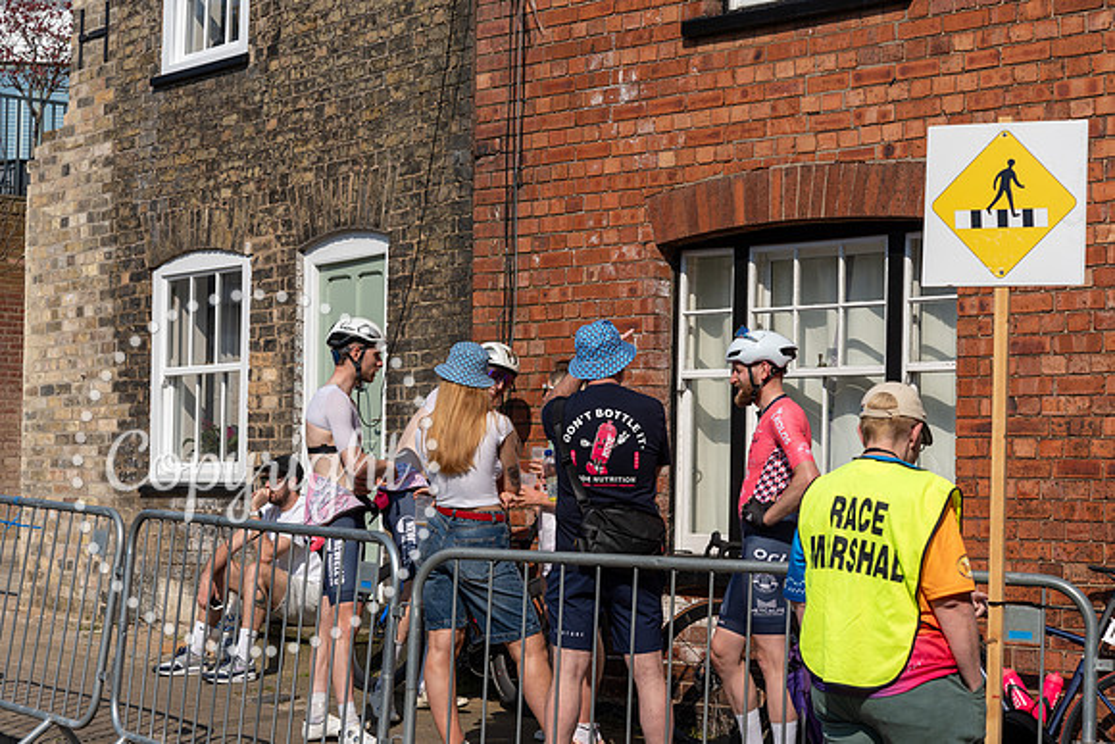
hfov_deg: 27.3
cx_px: 558
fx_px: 2292
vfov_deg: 18.4
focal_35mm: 74
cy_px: 372
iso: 100
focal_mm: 74
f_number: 7.1
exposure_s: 1/1250
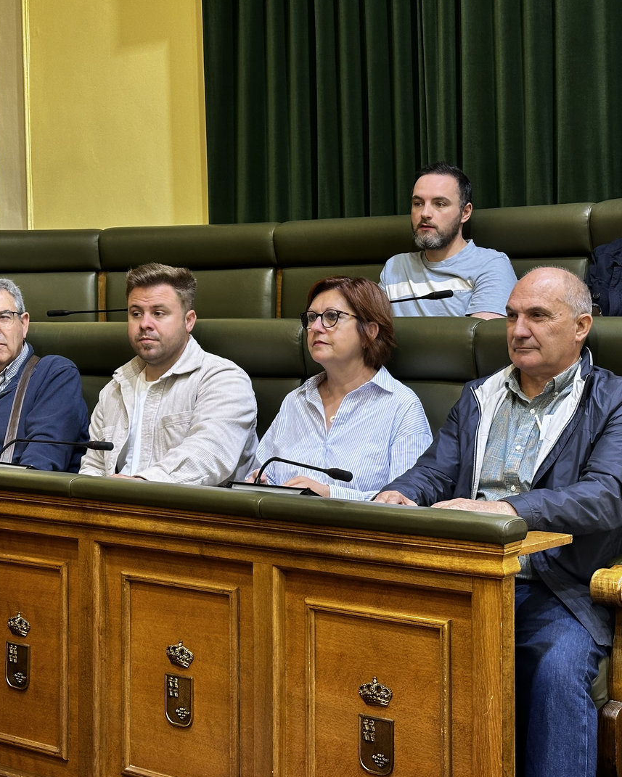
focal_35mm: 63
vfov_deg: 30.0
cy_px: 388
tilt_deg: -3.2
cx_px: 285
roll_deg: +0.1
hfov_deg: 24.2
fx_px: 1449
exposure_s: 1/50
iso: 100
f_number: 1.78
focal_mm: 6.86
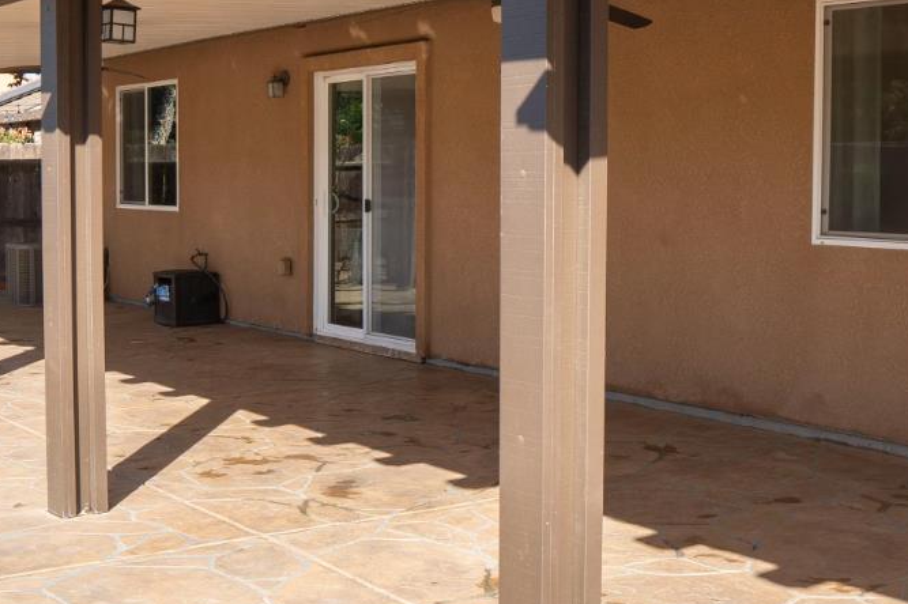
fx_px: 1361
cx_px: 510
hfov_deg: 36.8
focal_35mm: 54
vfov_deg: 25.0
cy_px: 278
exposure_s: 1/125
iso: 100
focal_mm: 16
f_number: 8
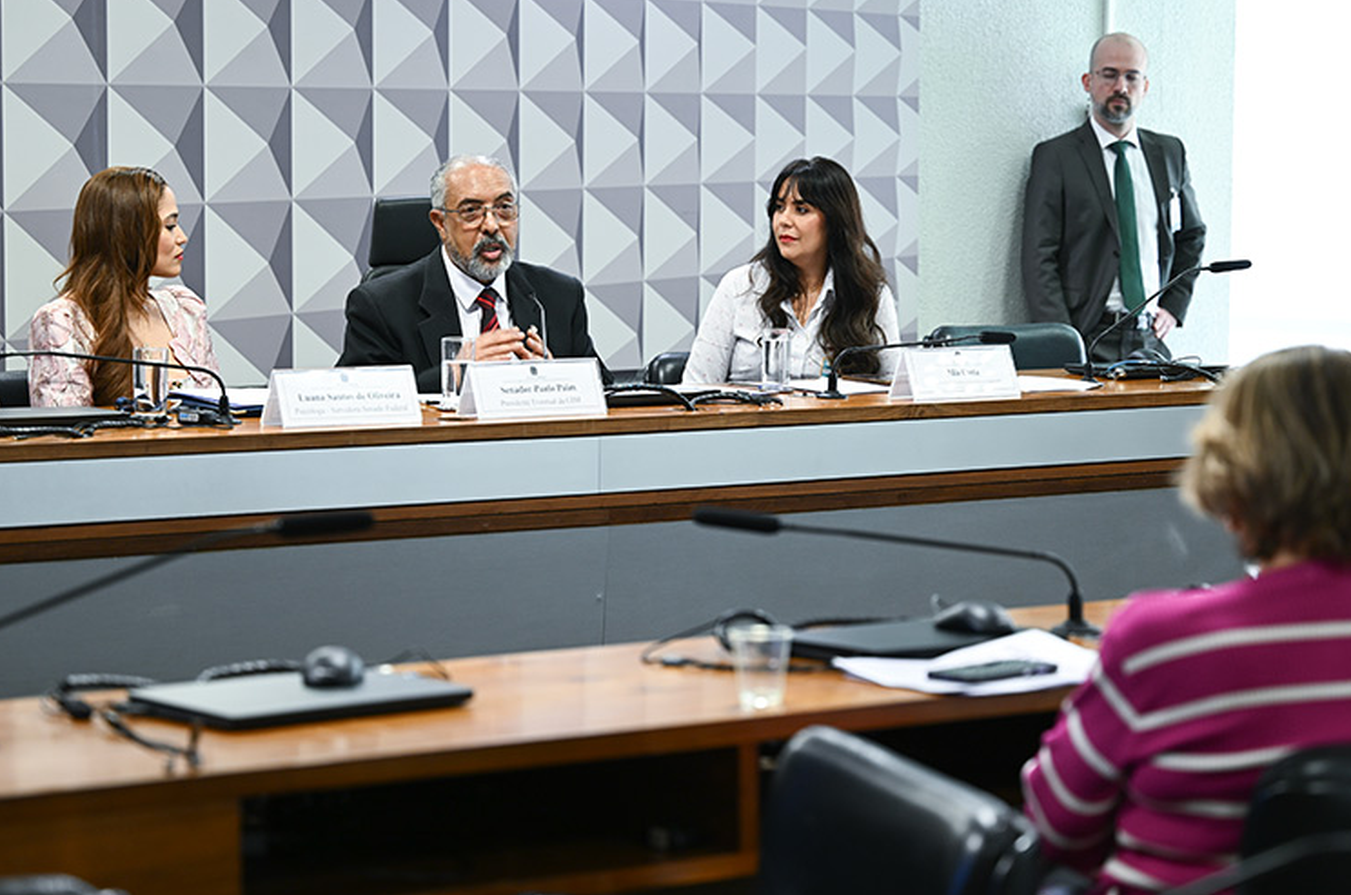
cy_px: 477
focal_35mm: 89
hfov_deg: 22.9
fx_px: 3334
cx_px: 703
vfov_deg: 15.3
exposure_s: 1/50
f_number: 2.8
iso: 400
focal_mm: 77
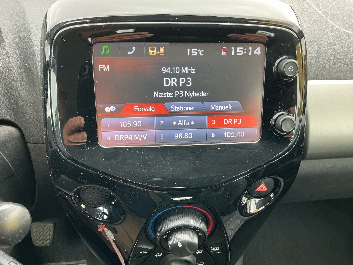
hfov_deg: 61.7
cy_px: 132
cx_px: 176
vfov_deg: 48.2
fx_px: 296
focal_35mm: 29
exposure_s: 1/60
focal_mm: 3
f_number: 1.8
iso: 80
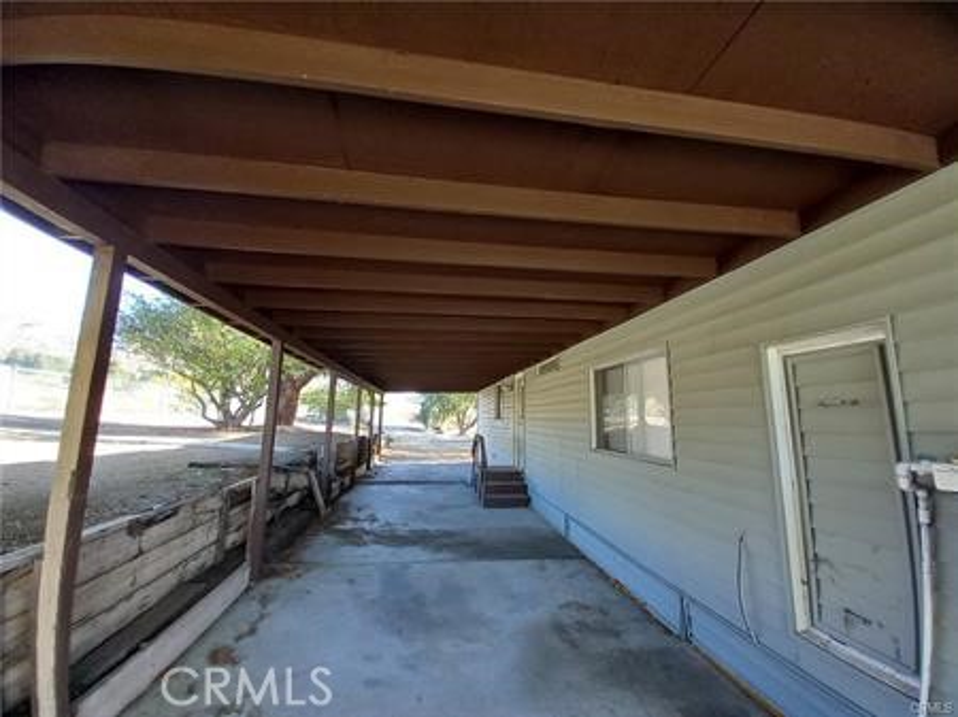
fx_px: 360
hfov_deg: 106.2
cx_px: 479
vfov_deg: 89.9
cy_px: 358
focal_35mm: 13
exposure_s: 1/60
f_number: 2.2
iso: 80
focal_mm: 1.13
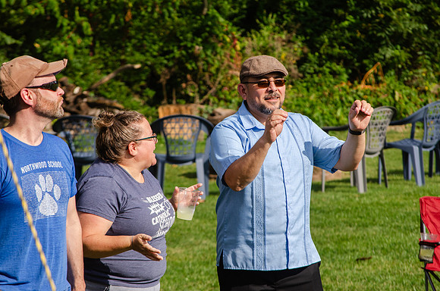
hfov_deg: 9.5
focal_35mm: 218
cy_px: 146
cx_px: 220
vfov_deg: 6.3
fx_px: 2652
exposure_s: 1/800
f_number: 7.1
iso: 200
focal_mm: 145
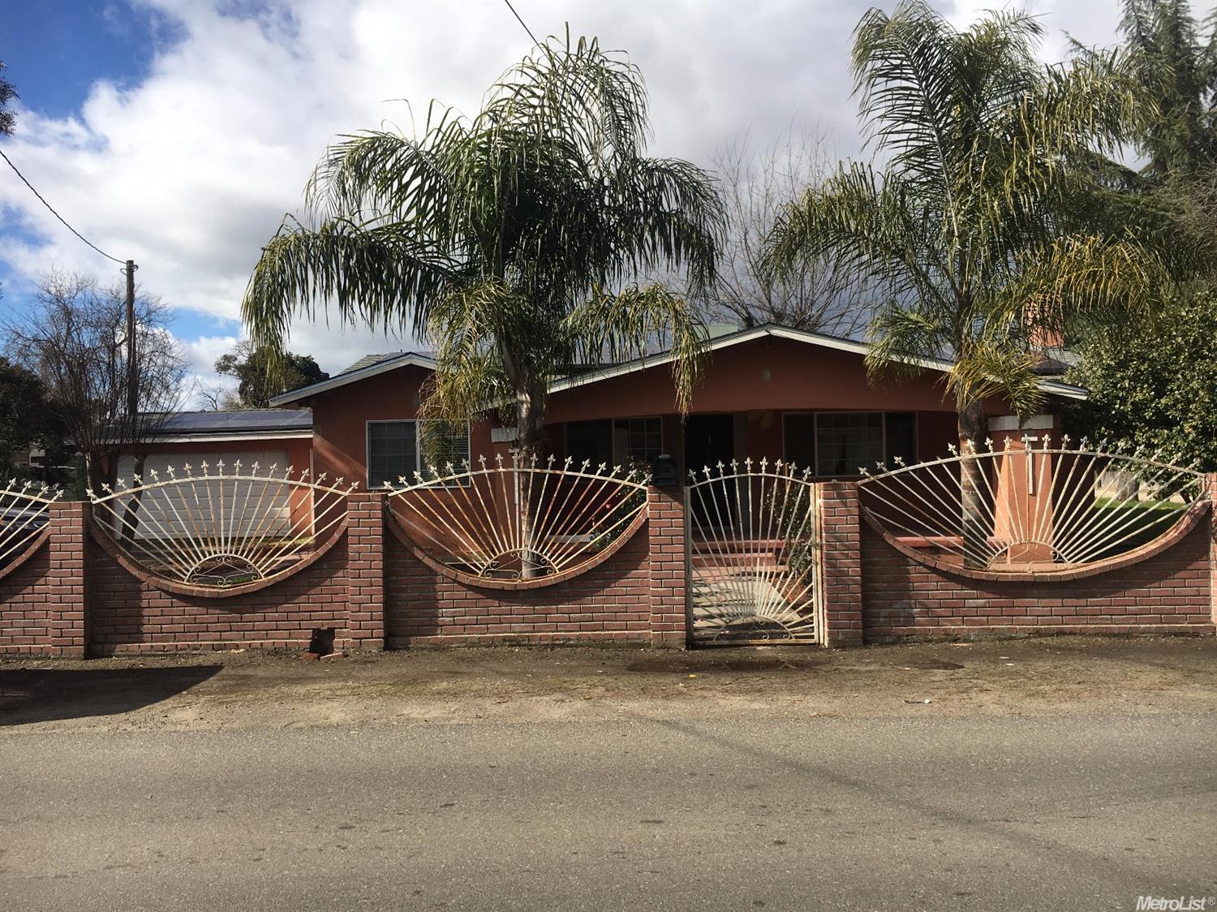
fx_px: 1019
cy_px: 456
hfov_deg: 61.7
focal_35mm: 29
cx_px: 608
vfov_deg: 48.2
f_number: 2.2
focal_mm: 4.15
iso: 25
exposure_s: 1/1876
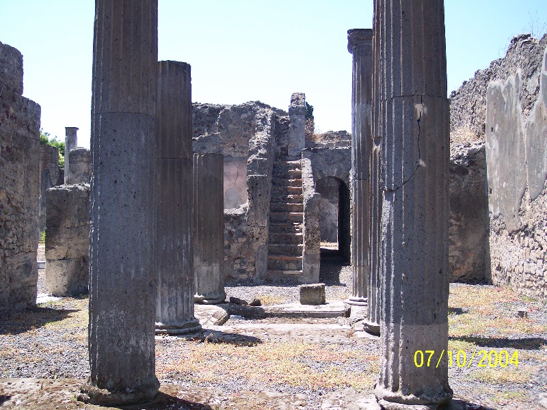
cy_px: 205
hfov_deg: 49.0
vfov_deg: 37.7
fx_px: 600
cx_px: 274
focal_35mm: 38
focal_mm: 8
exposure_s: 1/700
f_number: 2.8
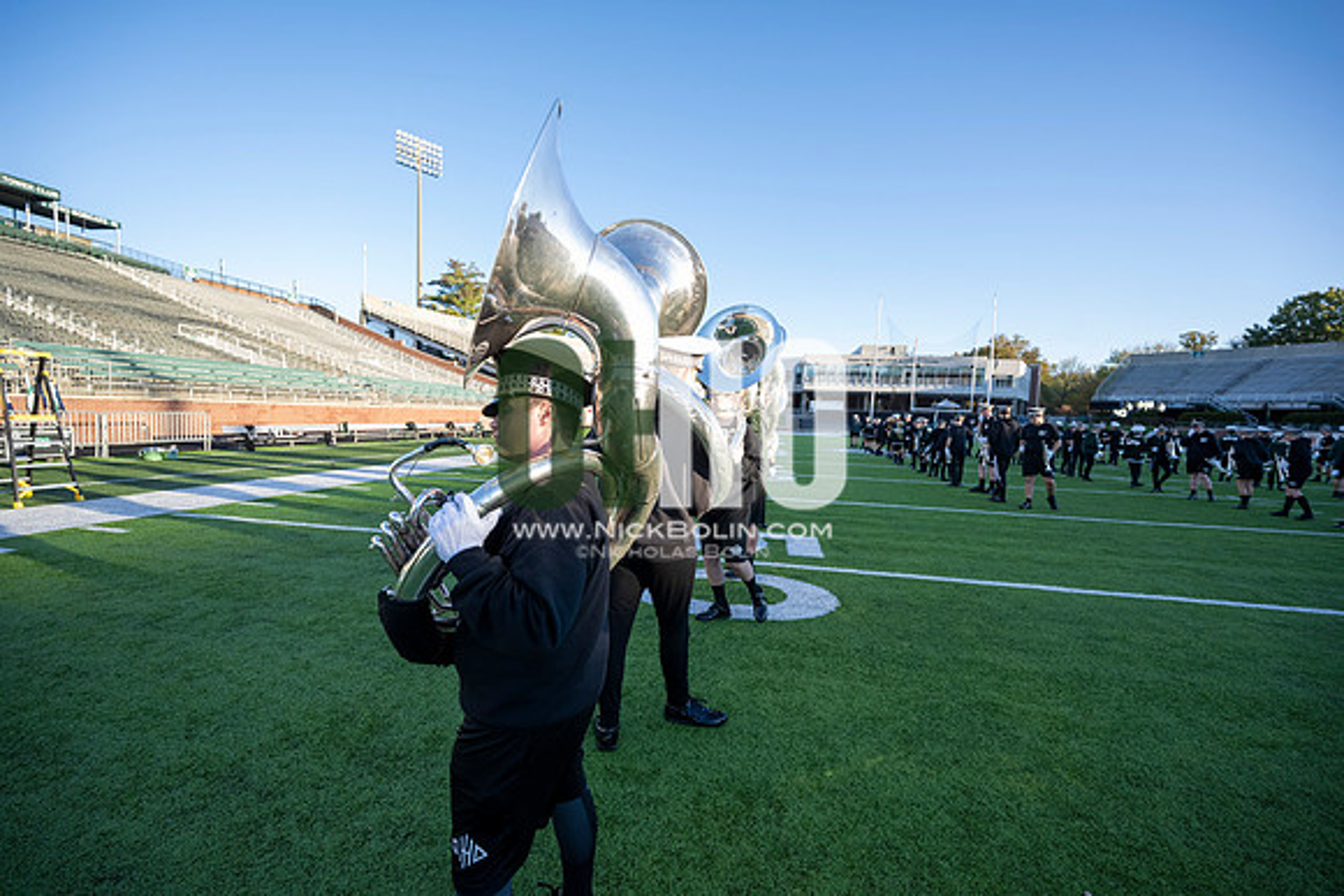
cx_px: 672
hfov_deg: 104.2
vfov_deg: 81.2
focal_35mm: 14
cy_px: 448
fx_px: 523
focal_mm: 14
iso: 320
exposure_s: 1/500
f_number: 4
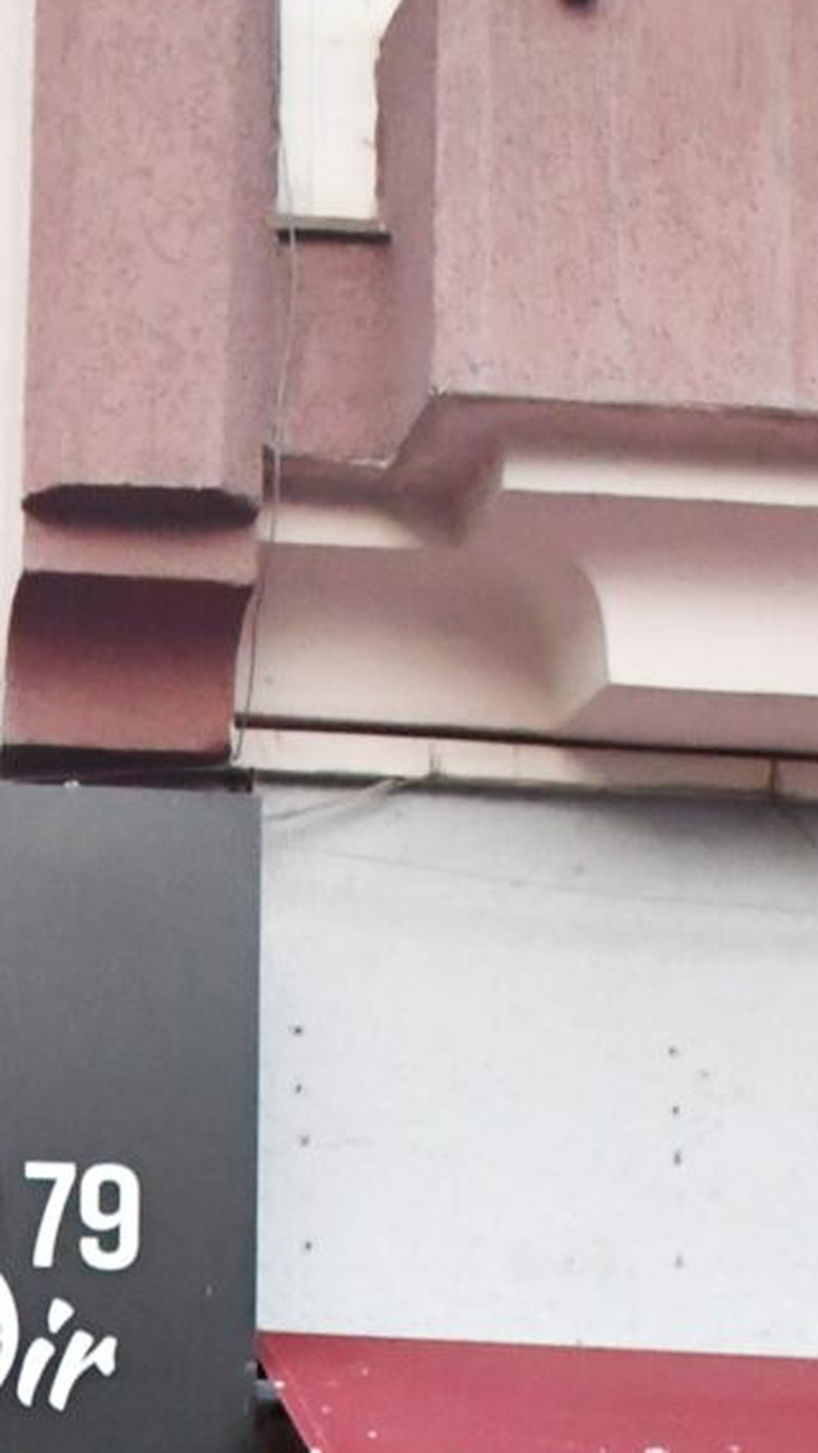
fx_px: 4893
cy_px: 1944
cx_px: -224
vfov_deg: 15.9
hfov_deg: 9.4
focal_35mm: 127
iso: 2800
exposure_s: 1/125
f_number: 3.5
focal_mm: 18
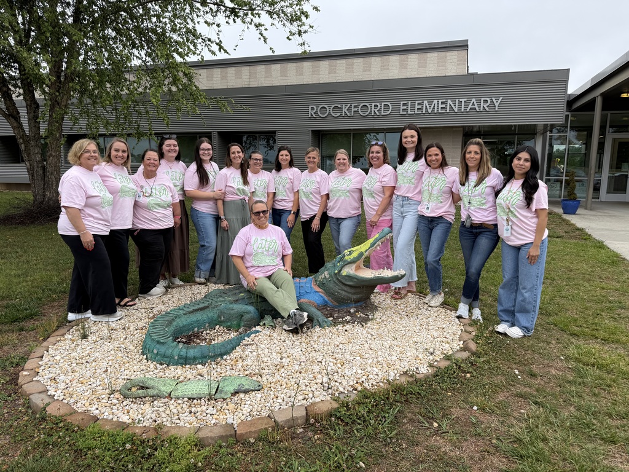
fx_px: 436
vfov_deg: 56.8
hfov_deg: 71.6
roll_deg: -3.4
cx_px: 314
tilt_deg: -9.0
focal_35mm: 24
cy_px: 236
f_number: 1.78
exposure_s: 1/654
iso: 80
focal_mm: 6.76
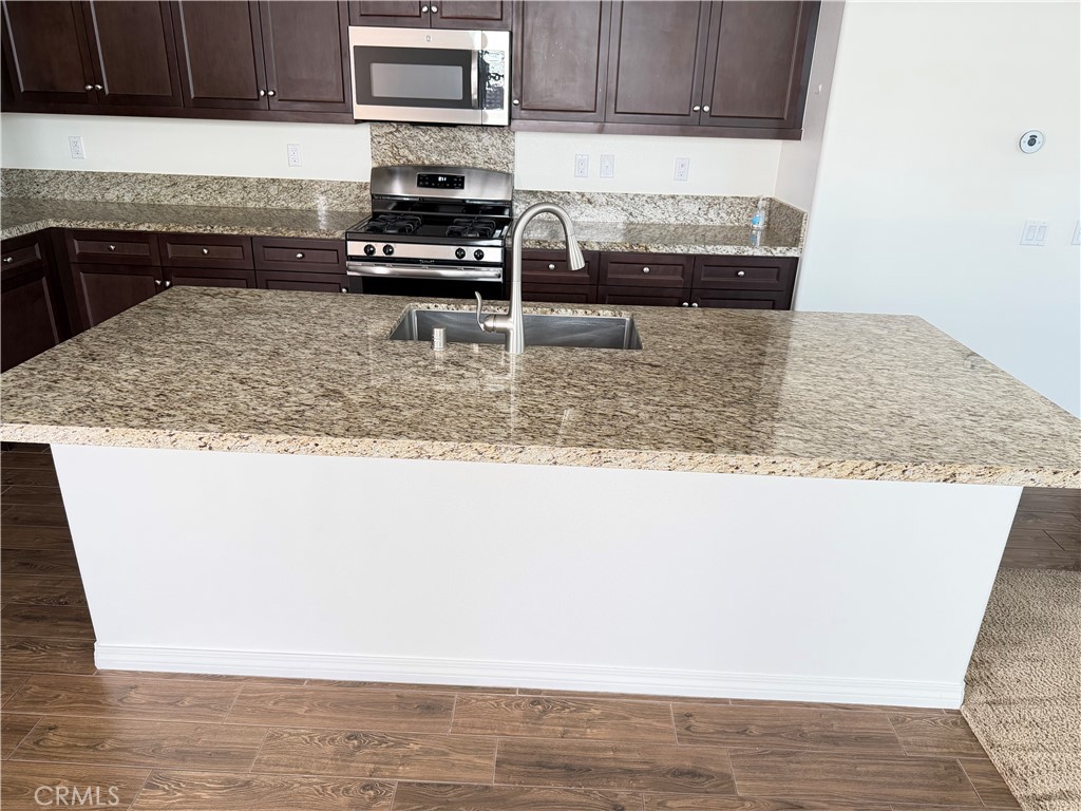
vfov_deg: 56.8
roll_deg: -1.8
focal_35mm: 24
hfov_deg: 71.6
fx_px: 749
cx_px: 540
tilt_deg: -21.9
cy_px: 406
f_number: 1.78
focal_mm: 6.76
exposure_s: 1/60
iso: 500
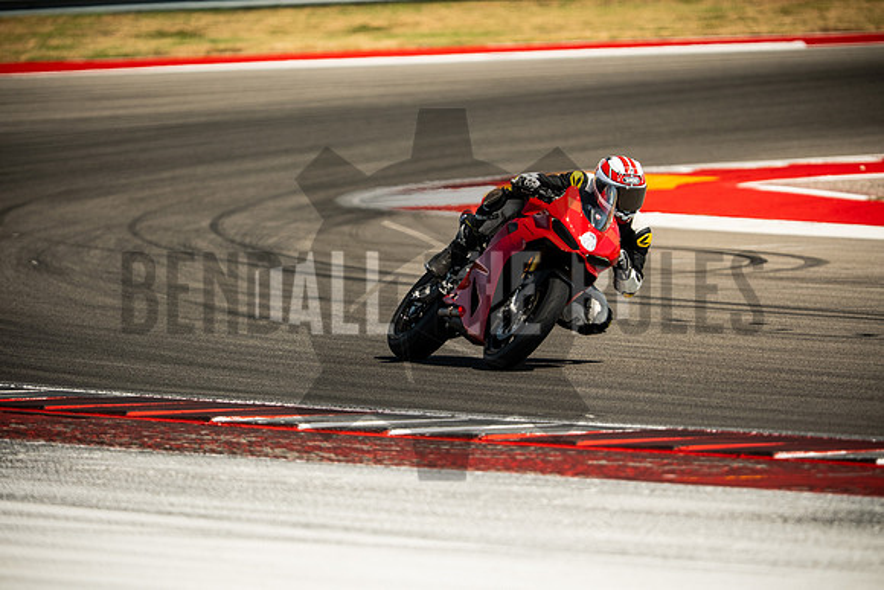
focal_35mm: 420
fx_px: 10315
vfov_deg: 3.3
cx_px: 442
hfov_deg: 4.9
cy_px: 295
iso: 200
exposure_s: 1/2000
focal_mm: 280
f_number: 2.8
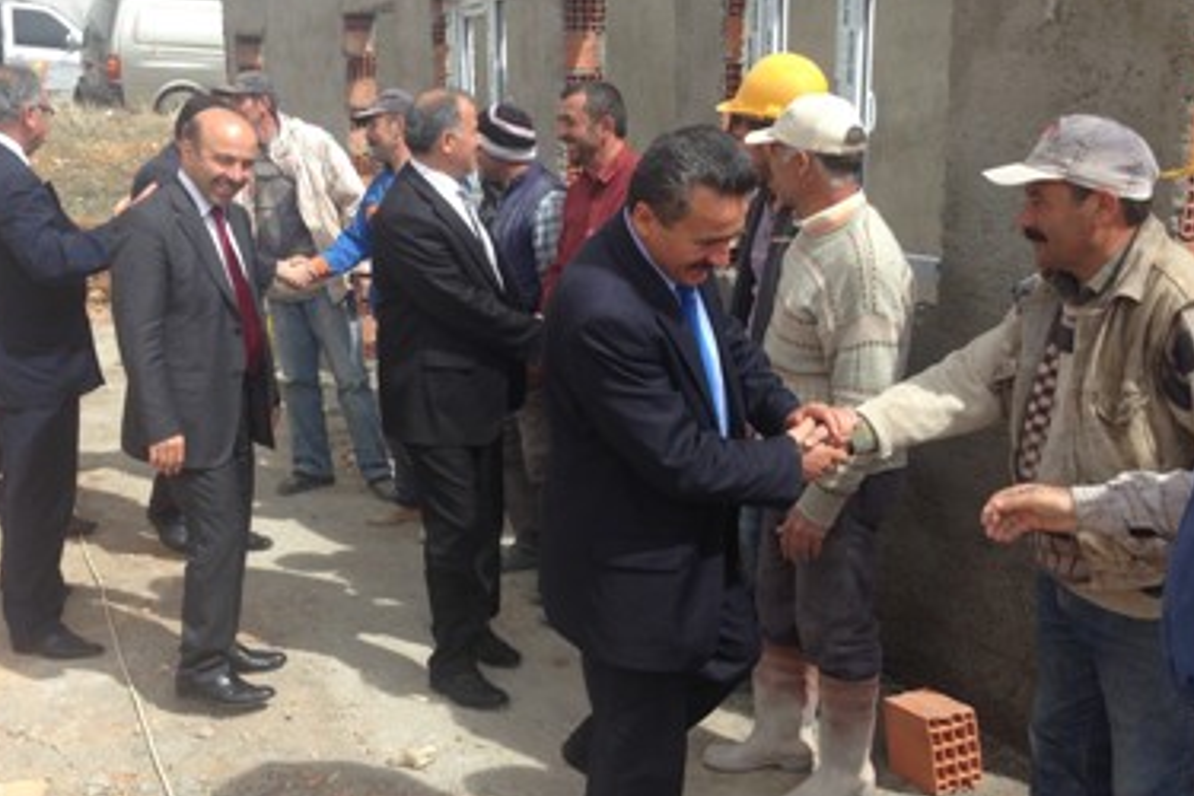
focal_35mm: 41
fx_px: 1360
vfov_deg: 32.6
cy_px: 392
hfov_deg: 47.4
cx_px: 567
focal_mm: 4.12
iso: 50
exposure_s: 1/874
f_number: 2.4
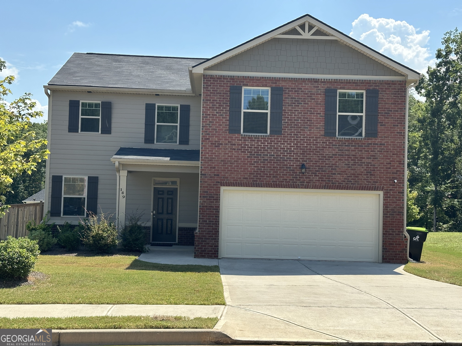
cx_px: 231
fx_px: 641
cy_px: 173
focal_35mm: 48
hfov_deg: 39.7
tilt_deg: +3.5
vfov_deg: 30.3
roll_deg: -1.6
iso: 64
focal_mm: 6.86
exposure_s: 1/2667
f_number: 1.78
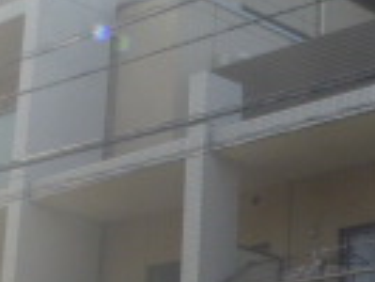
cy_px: 138
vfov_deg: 12.4
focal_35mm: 120
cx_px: 257
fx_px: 1301
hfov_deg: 16.4
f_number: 3.1
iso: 100
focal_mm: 4.5
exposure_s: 1/640
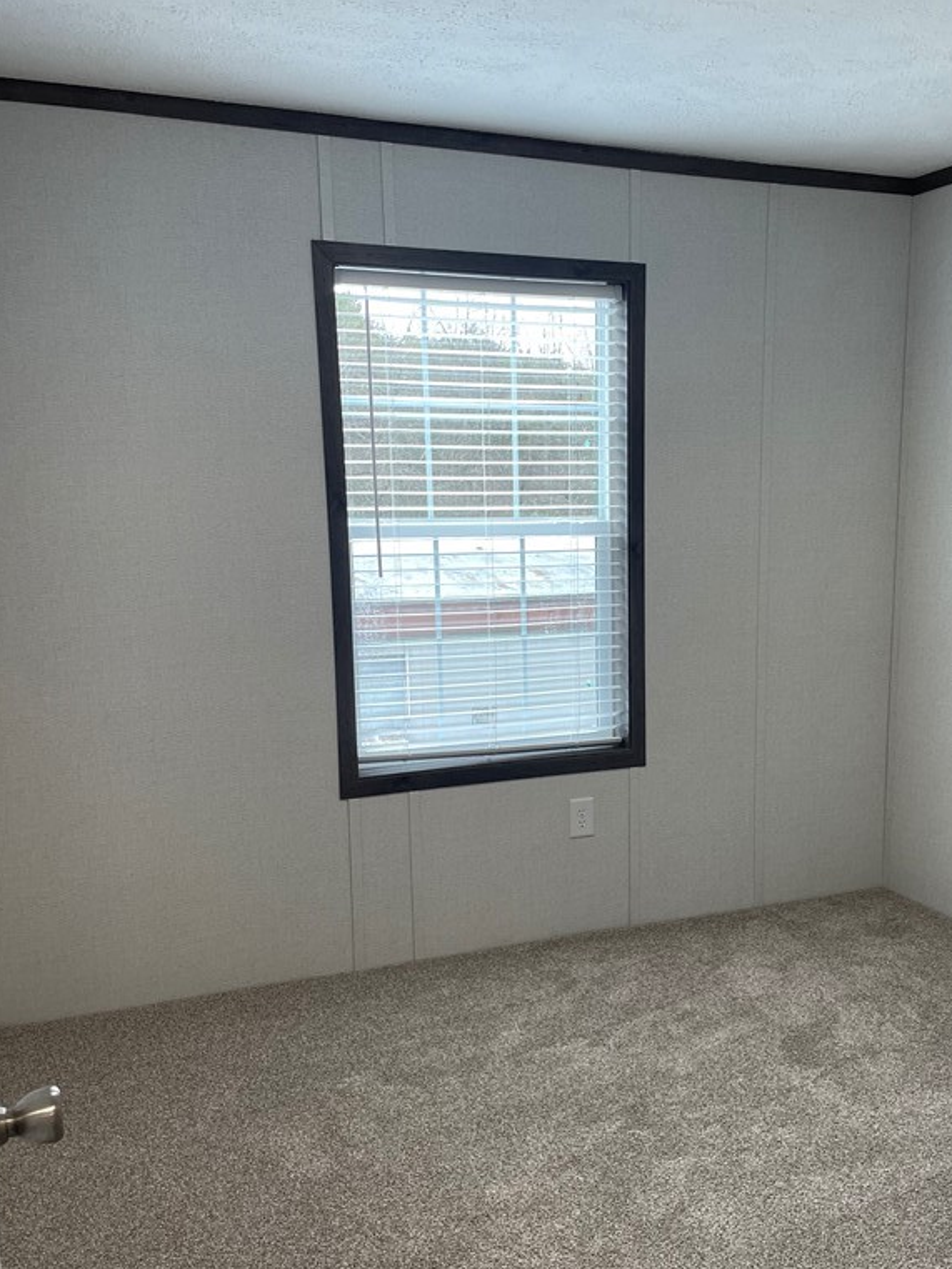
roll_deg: +0.6
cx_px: 630
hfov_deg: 40.2
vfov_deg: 52.4
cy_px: 740
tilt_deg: -11.6
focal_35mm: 35
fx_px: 1283
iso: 80
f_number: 1.6
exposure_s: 1/120
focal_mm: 4.2
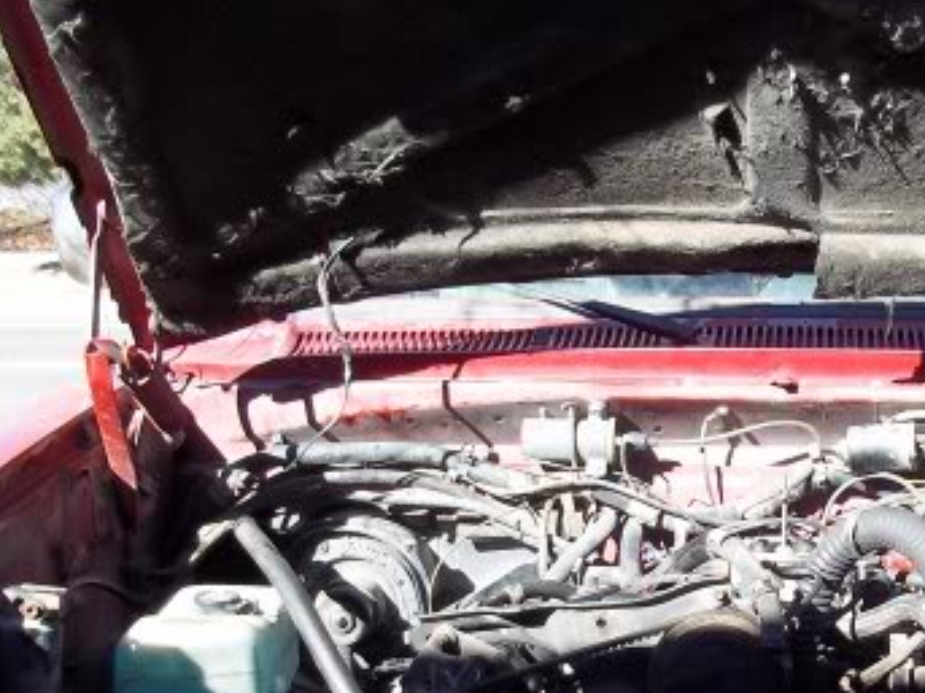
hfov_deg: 22.8
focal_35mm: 84
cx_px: 793
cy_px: 593
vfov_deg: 17.4
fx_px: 2244
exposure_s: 1/250
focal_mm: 6.5
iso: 80
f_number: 3.1
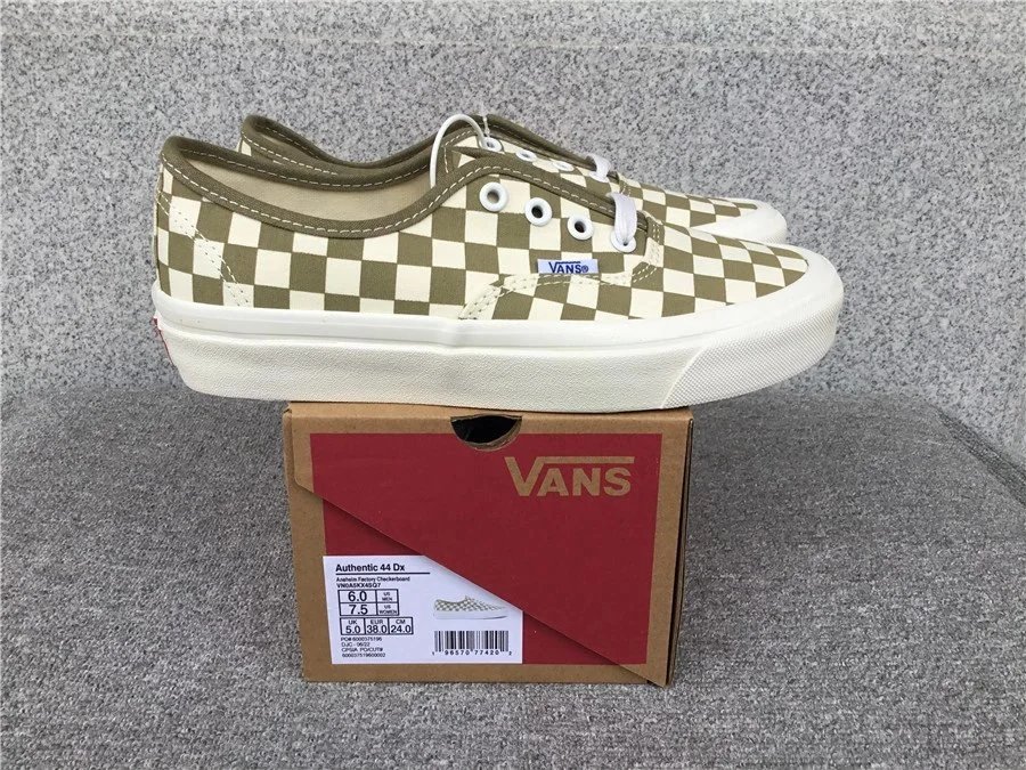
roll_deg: -1.1
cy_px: 385
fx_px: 919
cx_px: 513
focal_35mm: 31
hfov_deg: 58.4
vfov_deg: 45.4
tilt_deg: -21.8
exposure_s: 1/116
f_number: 2.4
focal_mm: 3.3
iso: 25
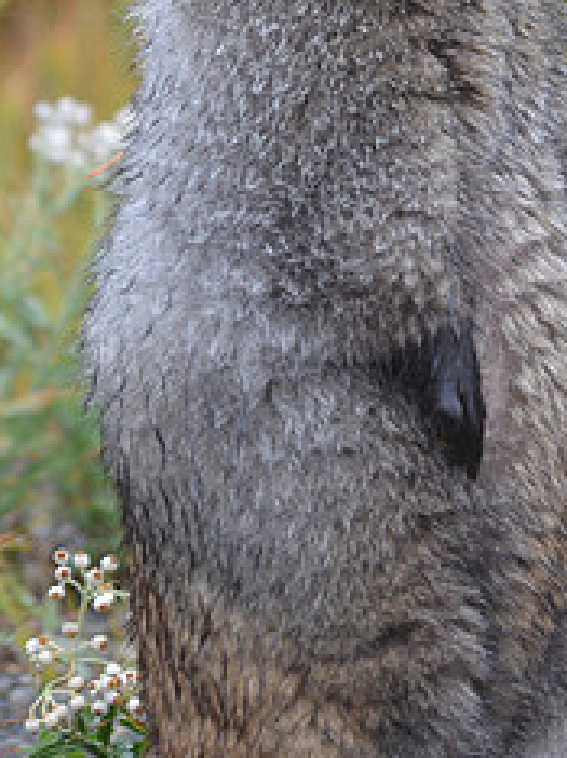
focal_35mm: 541
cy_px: 249
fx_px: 11835
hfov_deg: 2.7
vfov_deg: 3.7
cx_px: 258
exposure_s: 1/1000
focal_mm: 195
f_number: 4.8
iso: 800
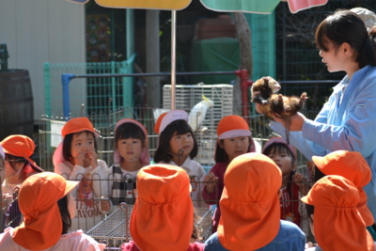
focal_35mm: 90
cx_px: 188
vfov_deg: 15.2
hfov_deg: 22.6
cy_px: 126
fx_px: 940
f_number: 5.6
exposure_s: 1/125
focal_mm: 60
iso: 110
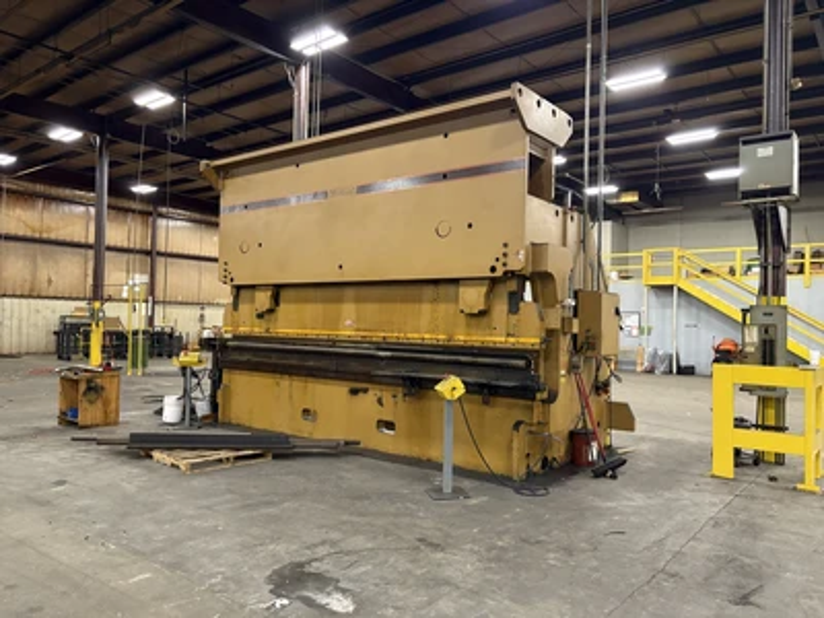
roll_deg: -1.0
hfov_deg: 67.3
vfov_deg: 53.1
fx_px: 619
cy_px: 309
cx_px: 412
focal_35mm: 26
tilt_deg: +1.7
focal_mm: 5.96
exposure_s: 1/60
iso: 400
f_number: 1.6
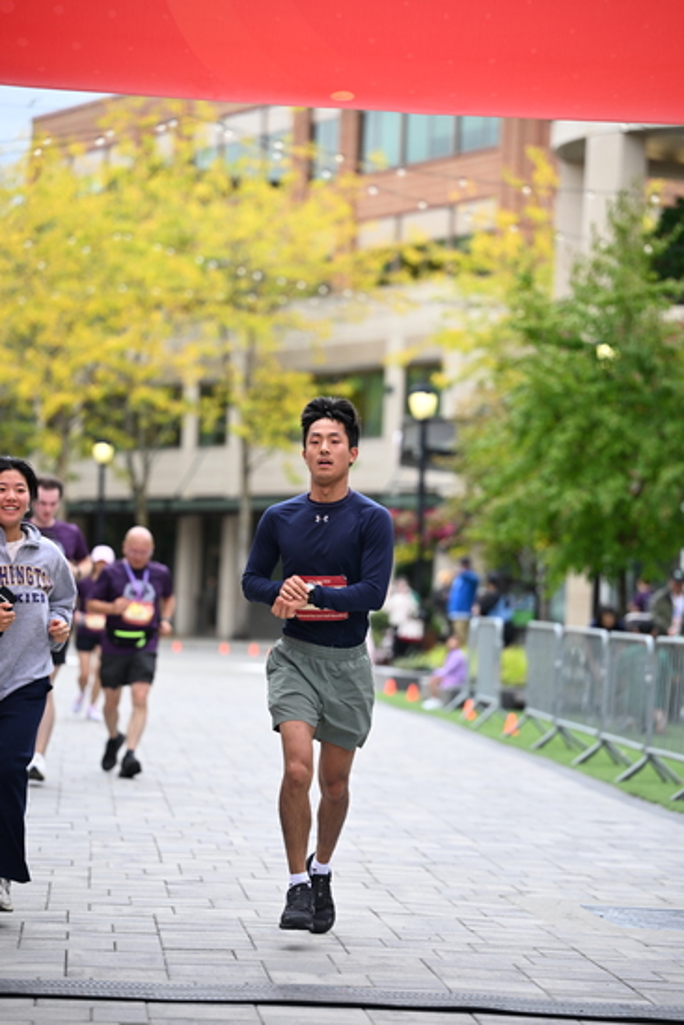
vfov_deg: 17.1
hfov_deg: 11.4
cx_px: 342
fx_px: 3418
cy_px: 512
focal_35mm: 120
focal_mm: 120
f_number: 2.8
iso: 640
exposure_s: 1/2000
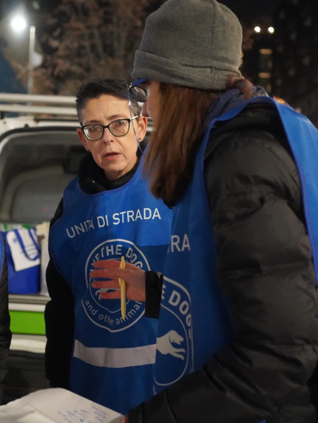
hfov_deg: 28.3
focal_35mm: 51
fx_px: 625
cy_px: 213
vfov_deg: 37.5
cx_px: 91
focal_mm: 35
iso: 12800
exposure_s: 1/160
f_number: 2.8
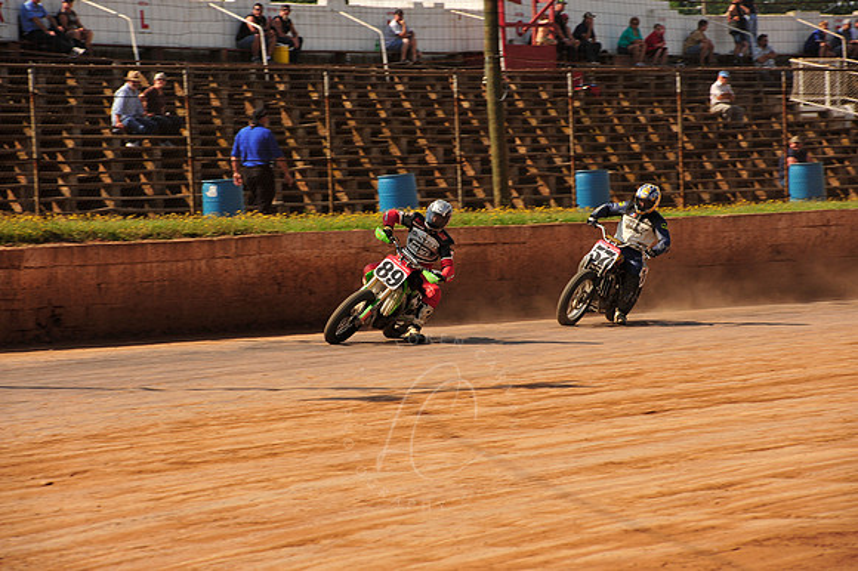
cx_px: 429
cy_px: 286
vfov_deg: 6.9
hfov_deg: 10.3
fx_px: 4764
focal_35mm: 200
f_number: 10
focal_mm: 200
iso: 200
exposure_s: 1/400
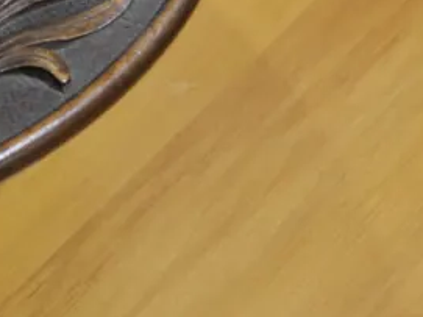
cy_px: -76
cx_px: -371
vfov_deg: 7.8
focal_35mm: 189
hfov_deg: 9.8
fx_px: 2309
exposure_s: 1/60
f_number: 5.3
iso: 500
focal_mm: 25
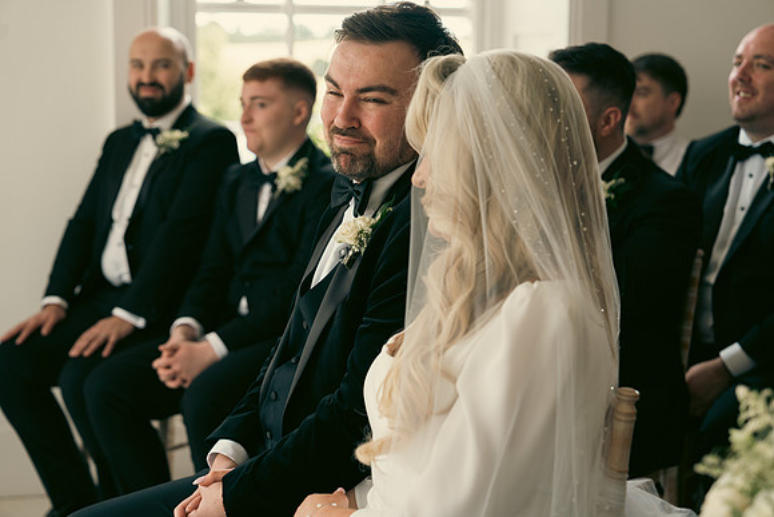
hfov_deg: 28.8
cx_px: 387
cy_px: 258
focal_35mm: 70
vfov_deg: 19.5
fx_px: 1505
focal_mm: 70
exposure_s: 1/160
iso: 250
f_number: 3.5
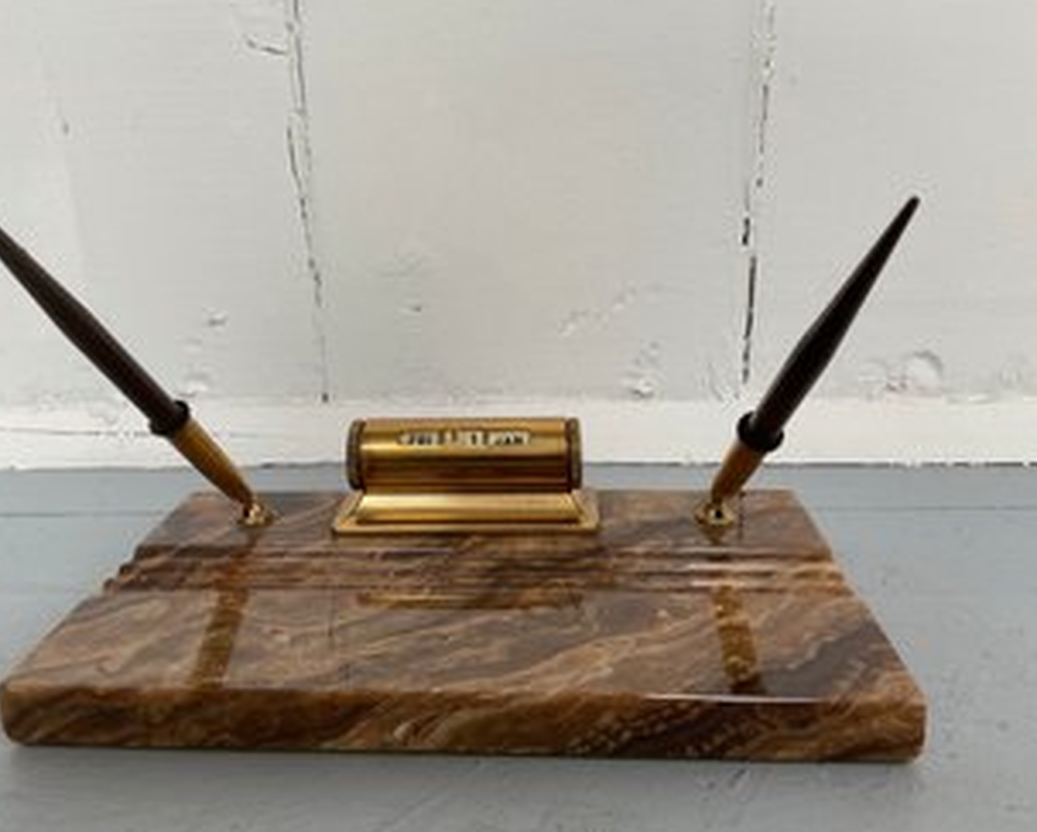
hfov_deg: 55.6
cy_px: 419
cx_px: 488
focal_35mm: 32
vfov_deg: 45.9
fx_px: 983
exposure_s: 1/122
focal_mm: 3
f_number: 1.8
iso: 32
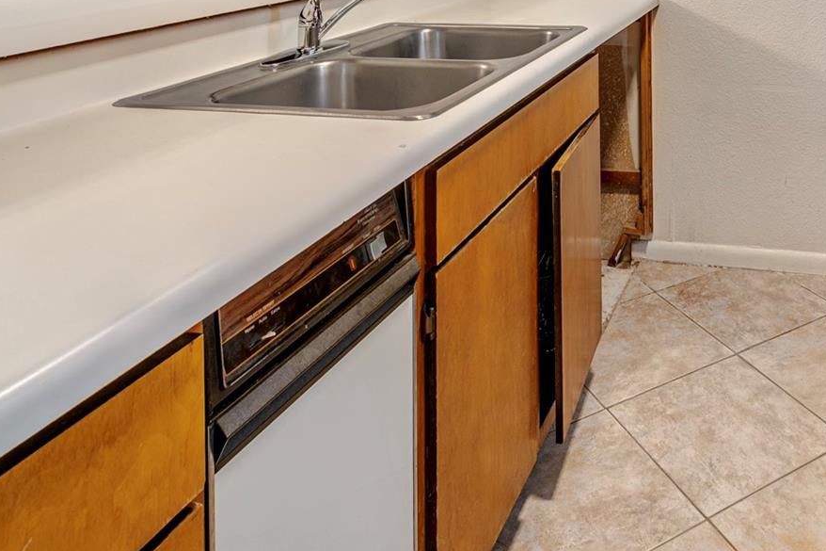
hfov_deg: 51.2
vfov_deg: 32.3
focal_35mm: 35
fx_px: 803
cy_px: -86
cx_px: 657
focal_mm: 15
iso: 100
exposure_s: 1/2.5
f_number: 10
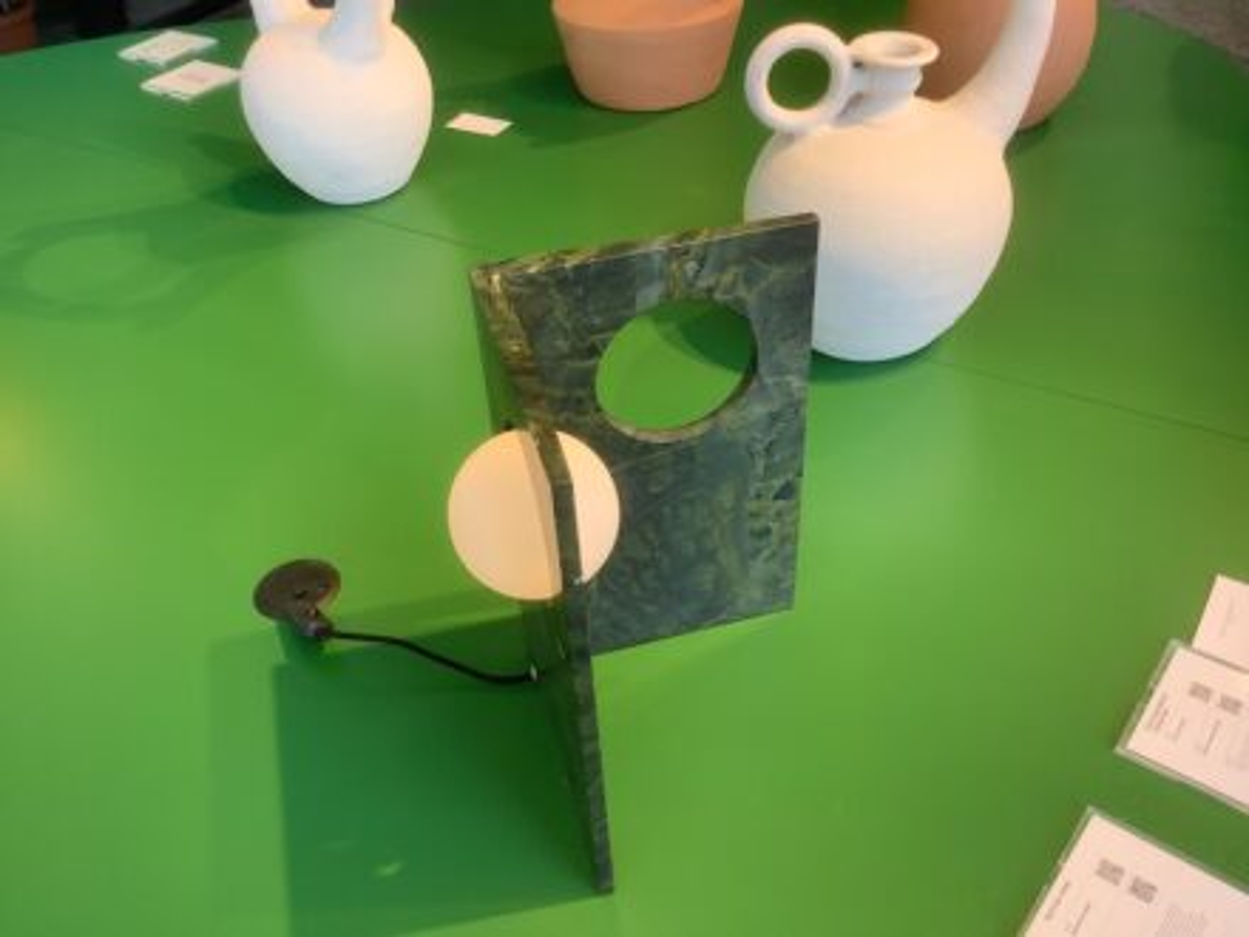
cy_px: 468
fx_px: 1119
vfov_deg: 45.4
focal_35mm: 31
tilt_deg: -39.5
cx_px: 624
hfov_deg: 58.4
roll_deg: +2.7
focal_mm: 3.3
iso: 64
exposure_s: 1/120
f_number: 2.4
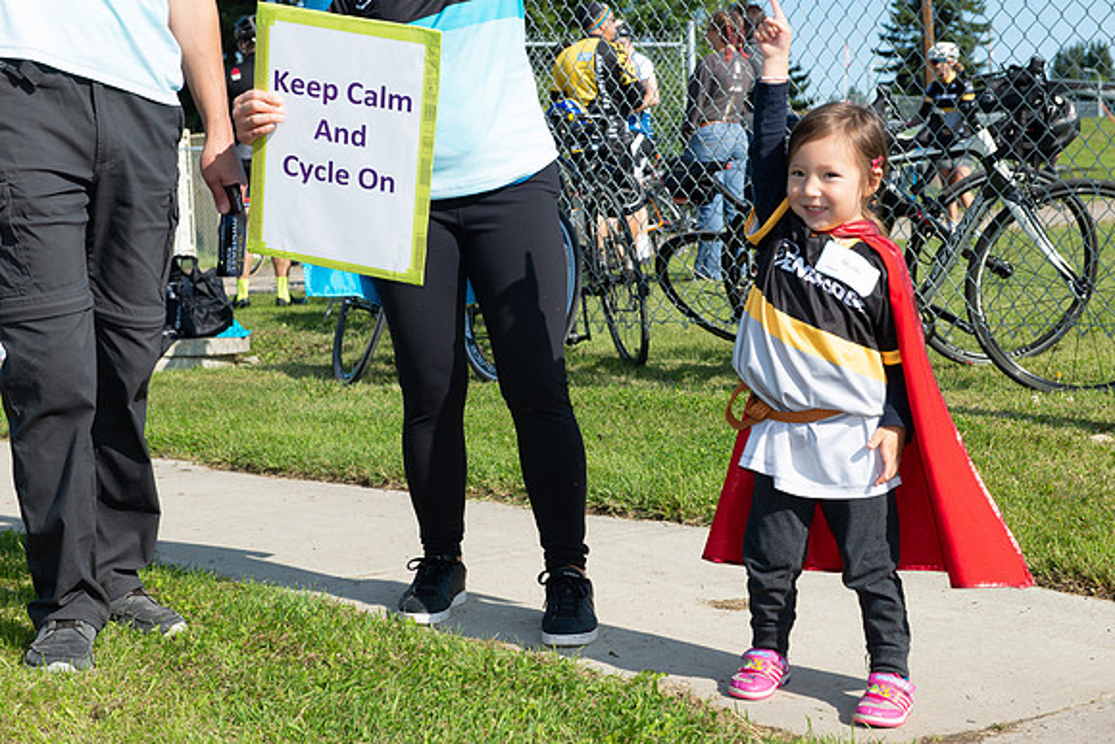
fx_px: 2168
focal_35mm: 70
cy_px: 372
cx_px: 558
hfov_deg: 28.8
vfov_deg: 19.5
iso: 250
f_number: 10
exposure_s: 1/400
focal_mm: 70
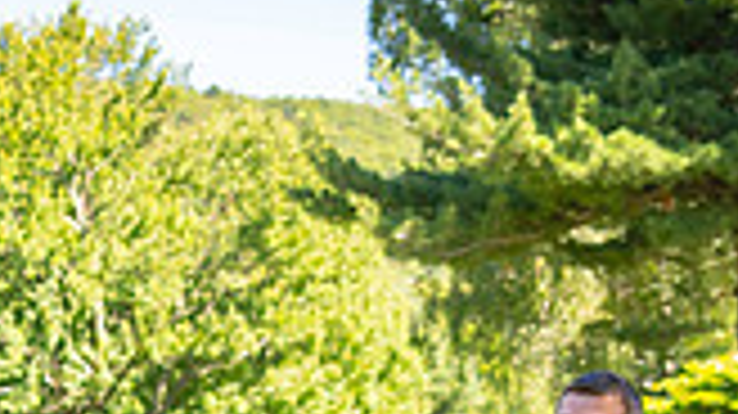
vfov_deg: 8.3
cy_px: 765
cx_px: 76
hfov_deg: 15.1
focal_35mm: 141
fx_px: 2757
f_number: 3.2
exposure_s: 1/800
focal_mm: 38
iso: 250
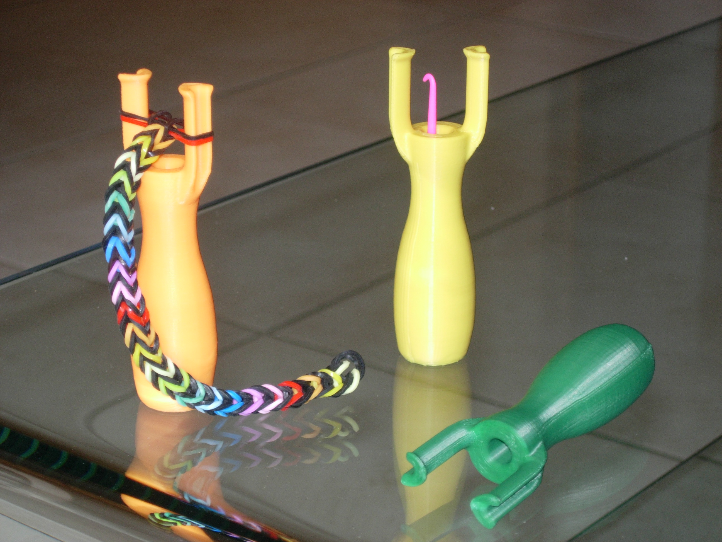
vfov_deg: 13.1
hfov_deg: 17.4
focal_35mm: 113
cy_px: 271
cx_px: 361
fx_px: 2357
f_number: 4.9
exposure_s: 1/32
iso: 79
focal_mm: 23.4
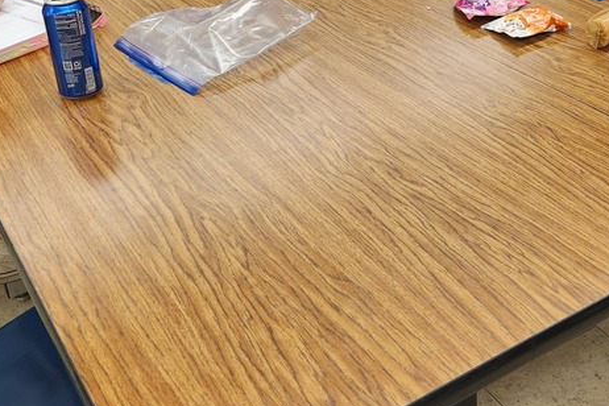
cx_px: 362
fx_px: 897
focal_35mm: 53
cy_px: 65
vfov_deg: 25.0
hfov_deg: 37.4
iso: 64
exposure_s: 1/120
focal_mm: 5.4
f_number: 1.8
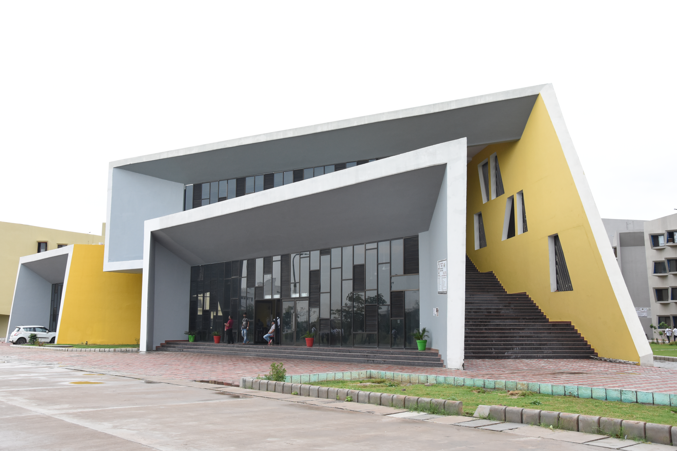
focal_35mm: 36
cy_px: 226
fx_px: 677
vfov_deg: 36.9
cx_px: 338
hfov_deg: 53.1
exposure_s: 1/160
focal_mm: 24
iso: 800
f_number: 7.1
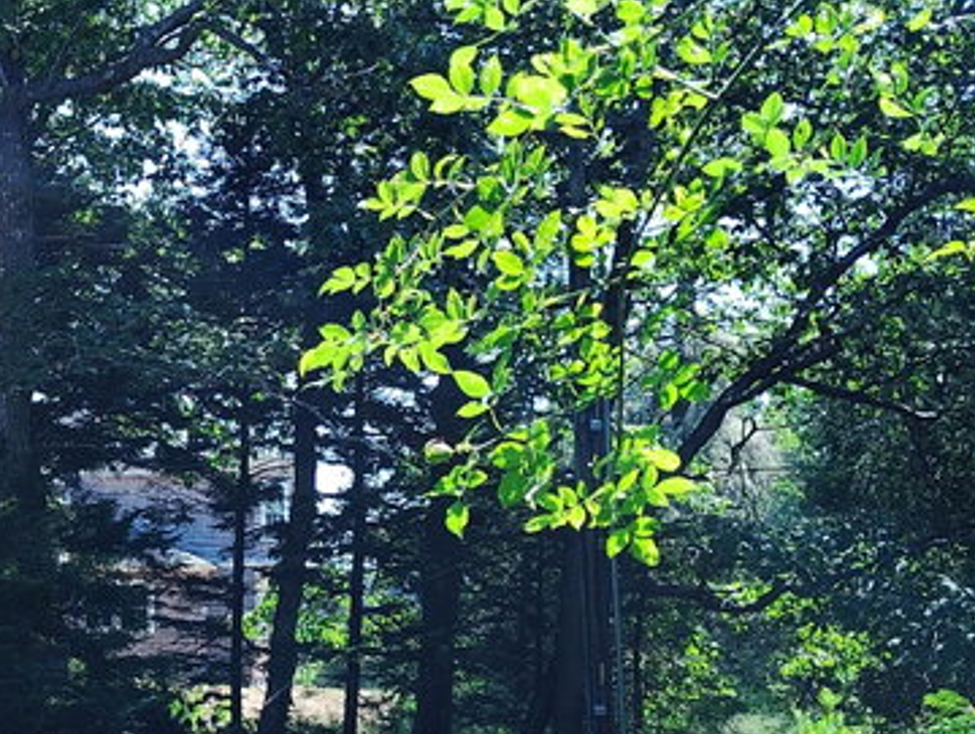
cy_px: 580
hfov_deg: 26.8
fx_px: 1918
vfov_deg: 21.4
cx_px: -30
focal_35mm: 68
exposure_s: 1/281
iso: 100
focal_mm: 5.56
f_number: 1.8
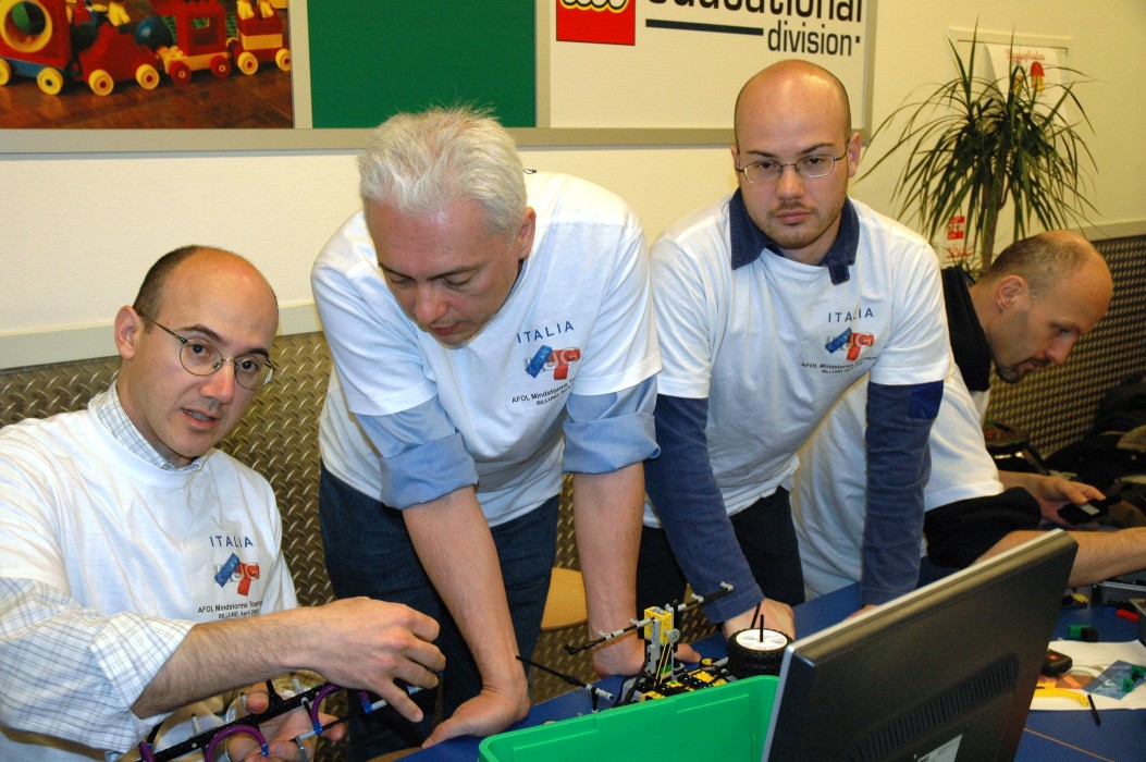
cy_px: 381
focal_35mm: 40
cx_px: 573
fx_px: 1288
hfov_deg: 48.0
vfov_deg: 32.9
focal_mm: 27
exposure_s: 1/60
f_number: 4
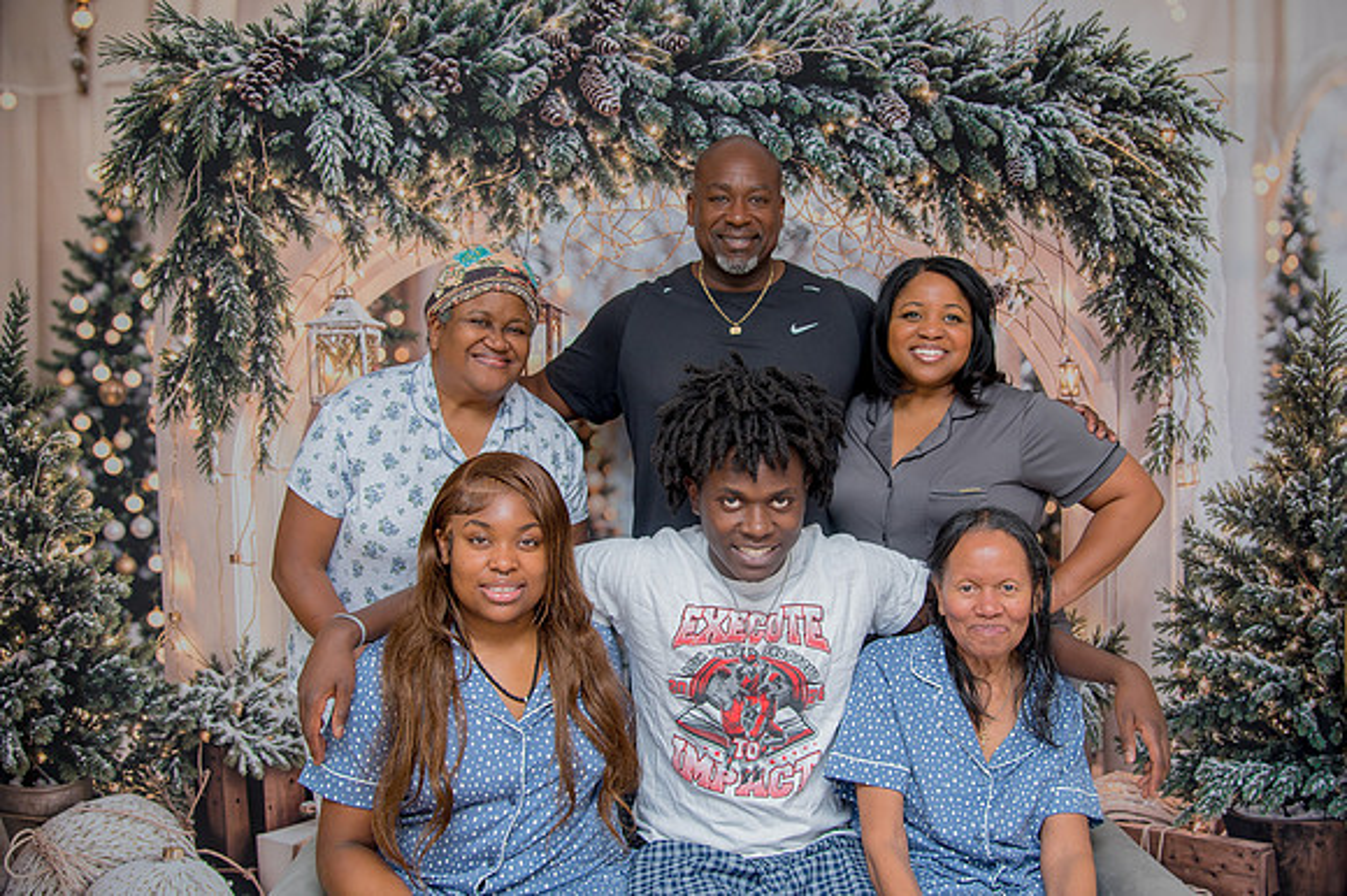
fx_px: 1259
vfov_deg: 39.2
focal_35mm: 34
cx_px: 719
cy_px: 448
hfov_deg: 56.3
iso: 100
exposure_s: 1/200
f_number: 4
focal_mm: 31
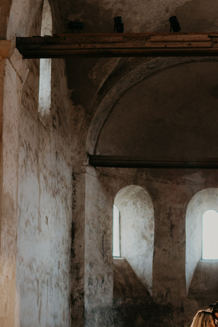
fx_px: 699
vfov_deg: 26.2
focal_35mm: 77
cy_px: 211
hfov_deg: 17.4
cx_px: 210
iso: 320
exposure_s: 1/250
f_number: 1.6
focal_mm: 35
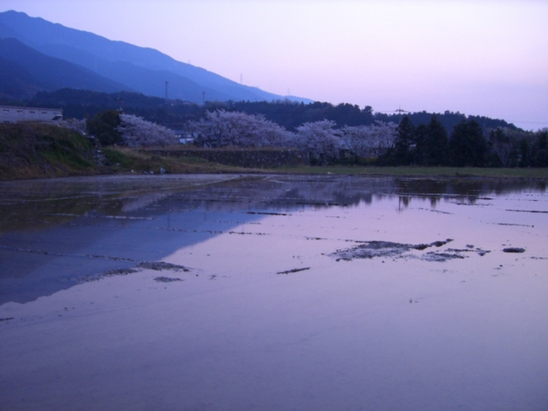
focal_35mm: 38
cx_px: 274
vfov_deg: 37.7
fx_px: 602
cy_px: 206
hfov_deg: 49.0
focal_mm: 6.2
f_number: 2.7
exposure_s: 1/13
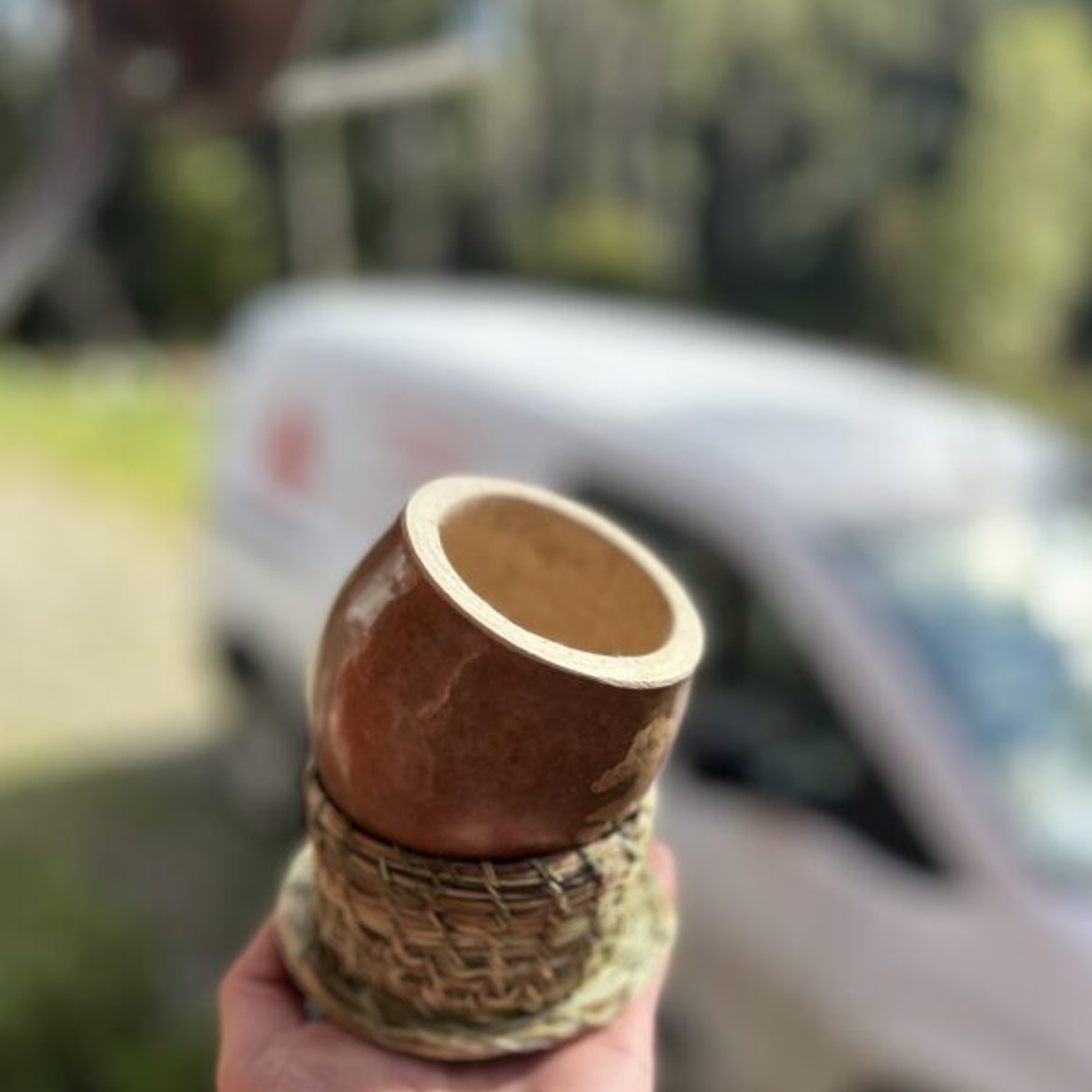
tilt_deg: -22.6
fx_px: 1106
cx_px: 541
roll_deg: +0.4
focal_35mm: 31
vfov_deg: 52.0
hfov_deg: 52.5
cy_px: 674
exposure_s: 1/1468
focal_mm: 5.7
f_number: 1.5
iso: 50
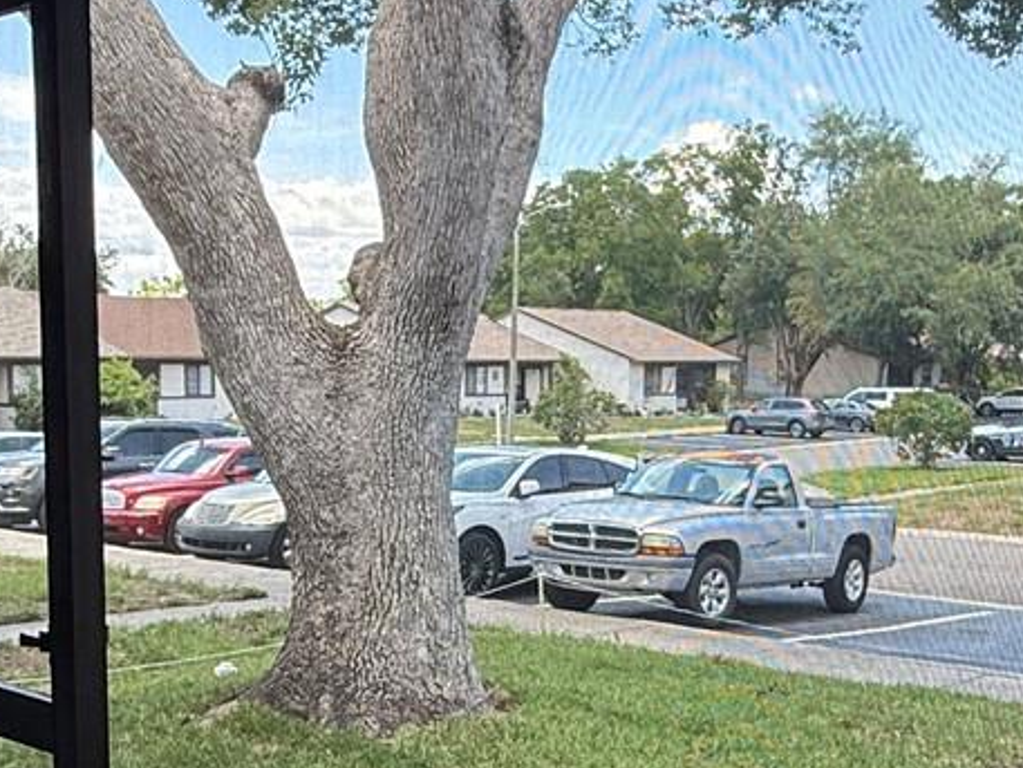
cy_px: 542
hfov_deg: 38.9
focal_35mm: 49
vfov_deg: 29.4
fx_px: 1448
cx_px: 539
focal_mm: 2.22
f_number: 2.2
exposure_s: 1/231
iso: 50
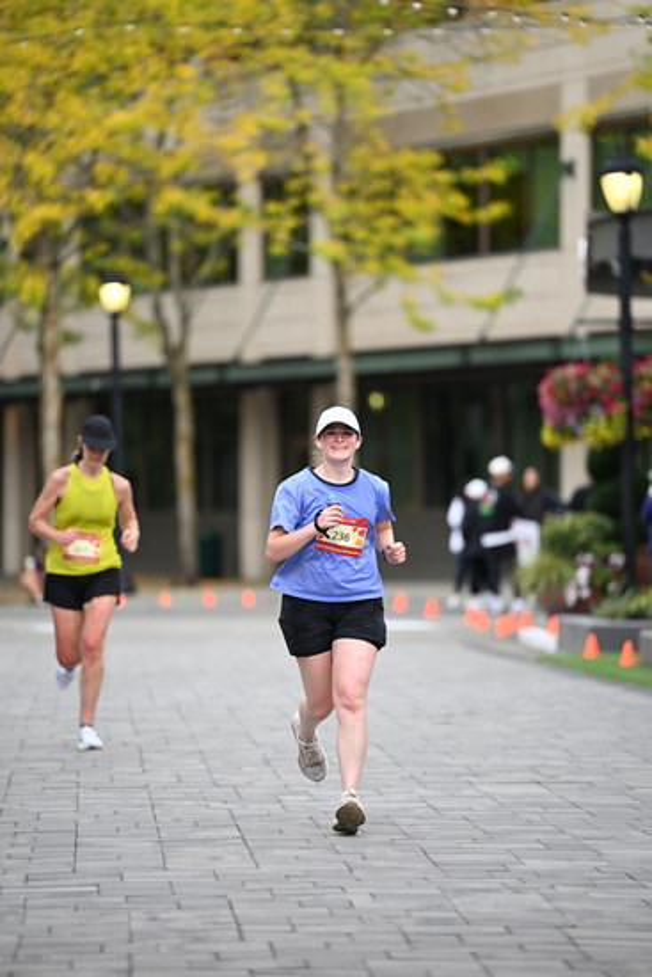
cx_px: 326
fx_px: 5429
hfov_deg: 6.9
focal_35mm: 200
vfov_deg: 10.3
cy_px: 488
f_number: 2.8
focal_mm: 200
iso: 640
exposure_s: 1/1600
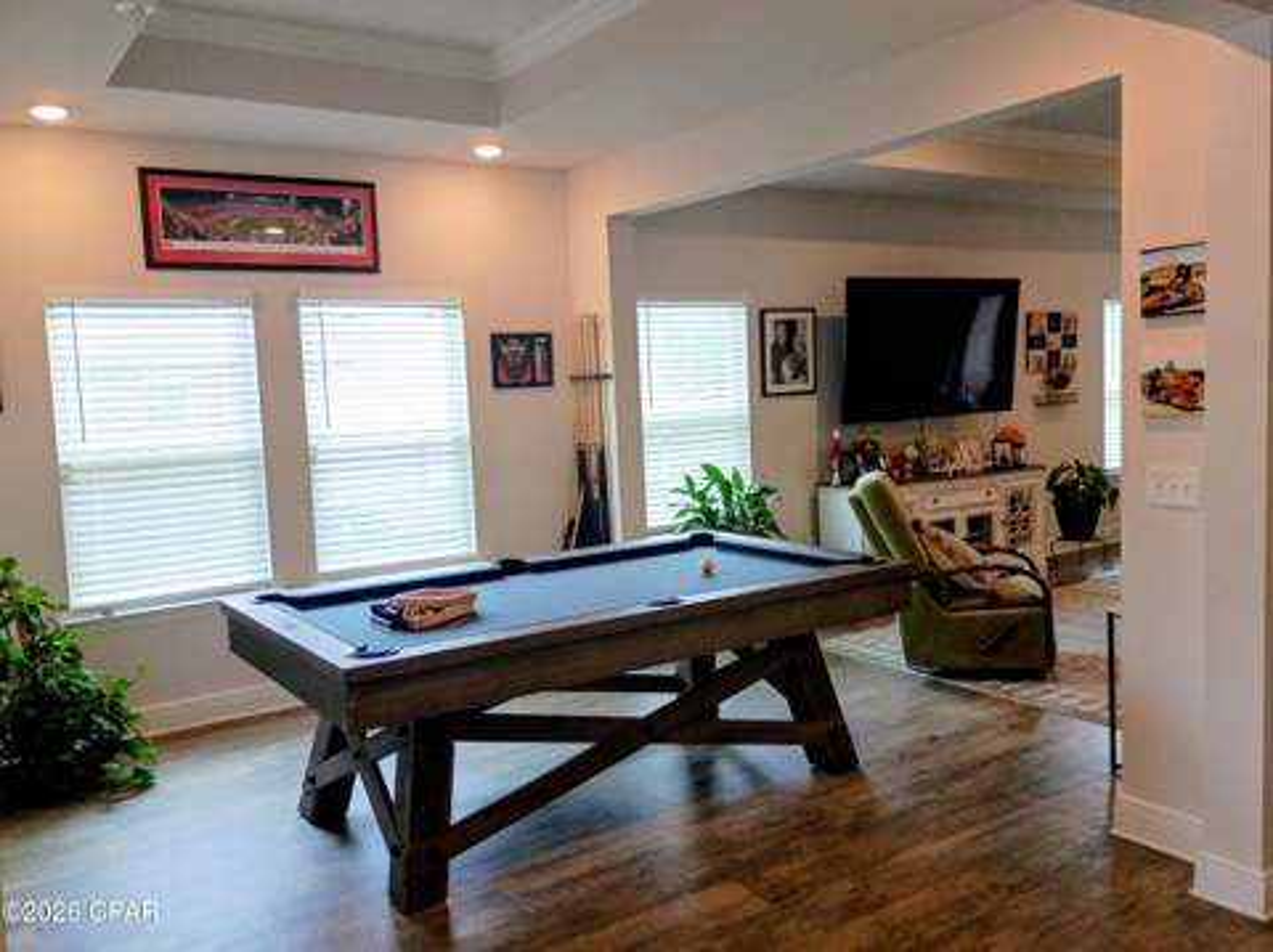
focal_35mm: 29
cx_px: 636
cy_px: 476
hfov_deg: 61.7
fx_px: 1065
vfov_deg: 48.2
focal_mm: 4.27
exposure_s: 1/60
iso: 100
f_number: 1.8
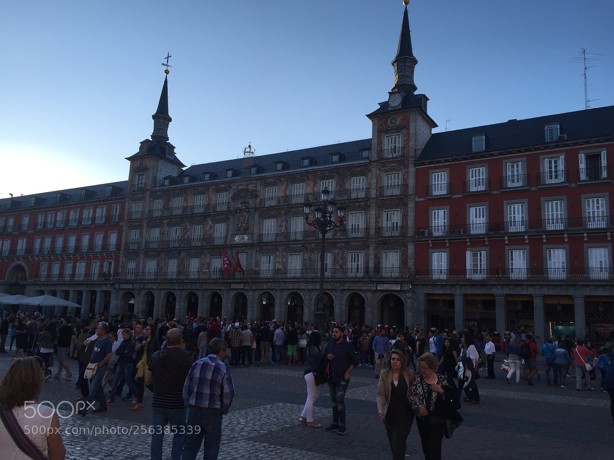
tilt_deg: +9.4
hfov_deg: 61.7
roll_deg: -3.4
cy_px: 230
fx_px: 514
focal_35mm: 29
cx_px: 307
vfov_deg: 48.2
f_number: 2.2
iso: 32
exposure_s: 1/760
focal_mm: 4.15
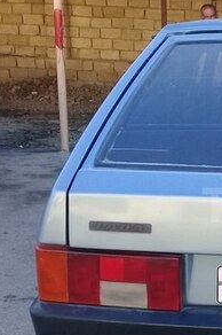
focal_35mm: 73
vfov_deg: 27.7
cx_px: 319
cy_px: 205
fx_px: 677
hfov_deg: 17.1
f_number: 2.2
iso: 50
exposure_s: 1/150
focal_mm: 3.3
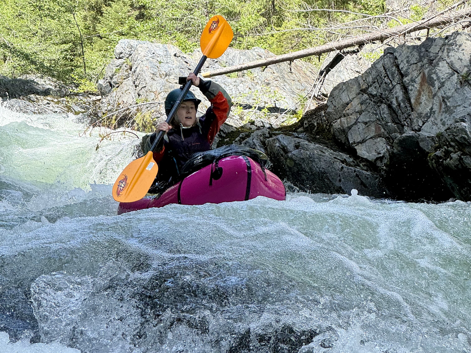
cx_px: 236
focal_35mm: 77
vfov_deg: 19.1
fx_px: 1048
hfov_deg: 25.3
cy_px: 176
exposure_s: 1/190
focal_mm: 9
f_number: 2.8
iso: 25
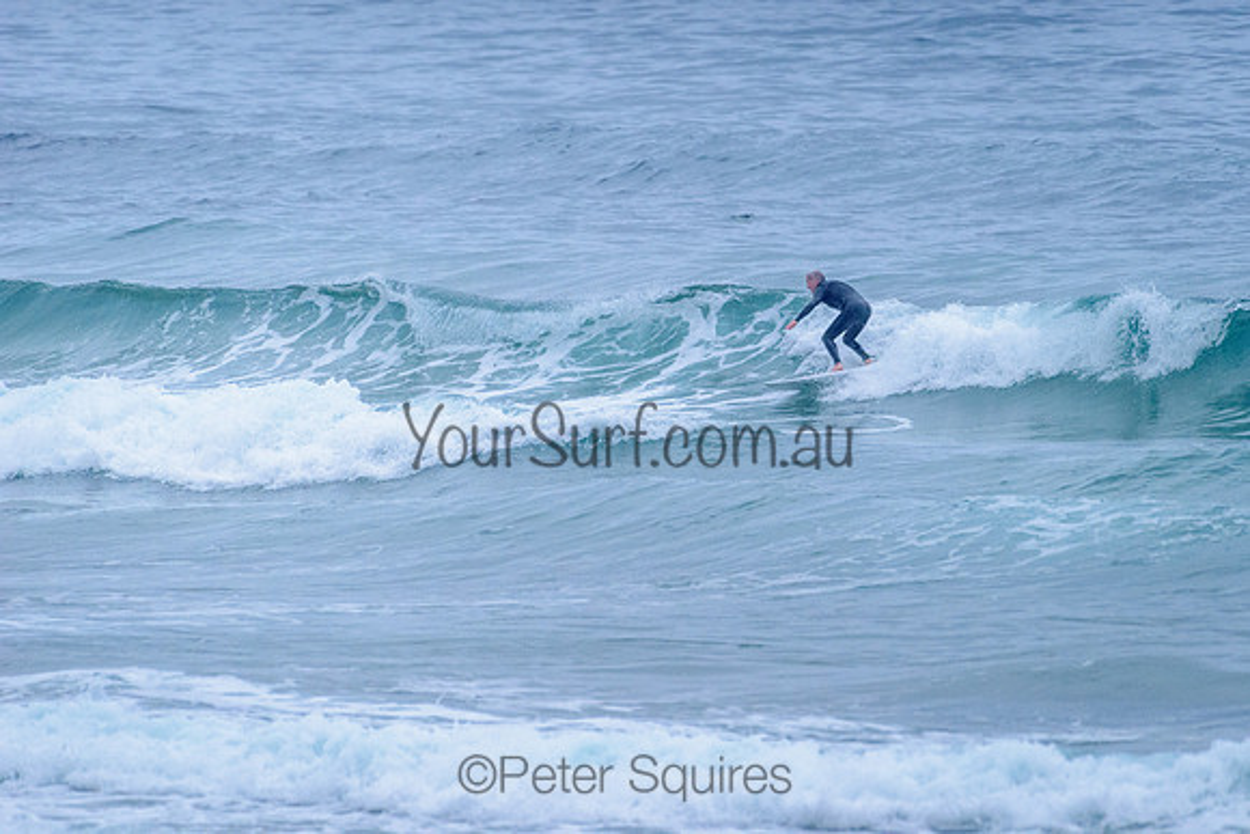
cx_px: 765
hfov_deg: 3.4
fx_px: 21242
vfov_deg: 2.2
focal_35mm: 612
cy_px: 324
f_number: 5.6
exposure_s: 1/2000
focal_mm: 500
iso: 2800
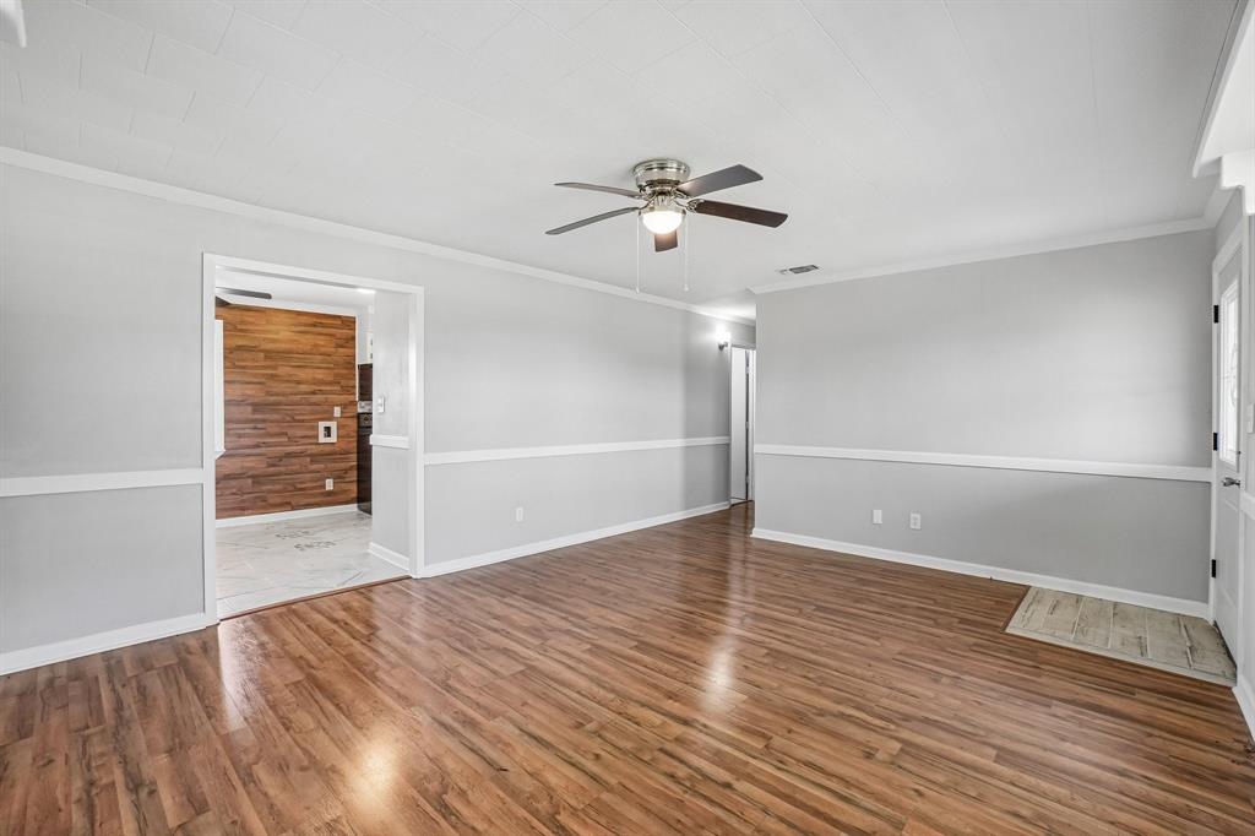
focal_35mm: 15
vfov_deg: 77.3
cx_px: 628
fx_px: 523
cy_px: 418
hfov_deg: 100.4
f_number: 8
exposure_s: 1/15
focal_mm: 10
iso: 400
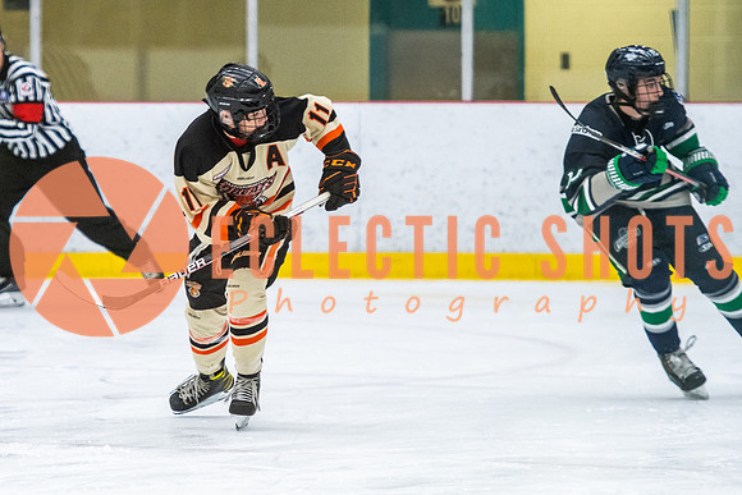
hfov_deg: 6.1
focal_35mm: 339
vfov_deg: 4.1
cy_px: 218
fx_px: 6995
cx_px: 217
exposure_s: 1/640
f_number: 2.8
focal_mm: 160
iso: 1800
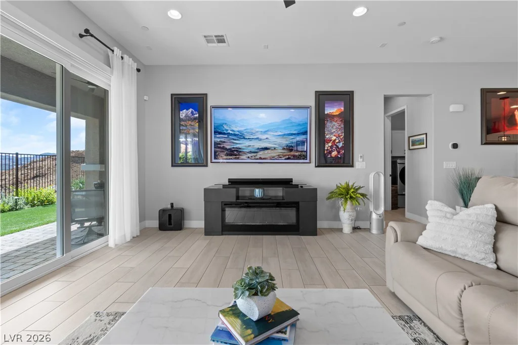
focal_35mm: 15
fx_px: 216
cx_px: 259
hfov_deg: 100.4
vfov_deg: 77.3
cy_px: 172
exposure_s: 1/2.5
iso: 100
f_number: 9
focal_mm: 10
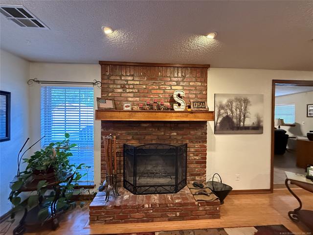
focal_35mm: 14
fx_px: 127
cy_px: 118
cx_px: 156
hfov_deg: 102.1
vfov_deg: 85.7
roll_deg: -0.7
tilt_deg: -0.6
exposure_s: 1/60
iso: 800
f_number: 2.2
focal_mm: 2.22
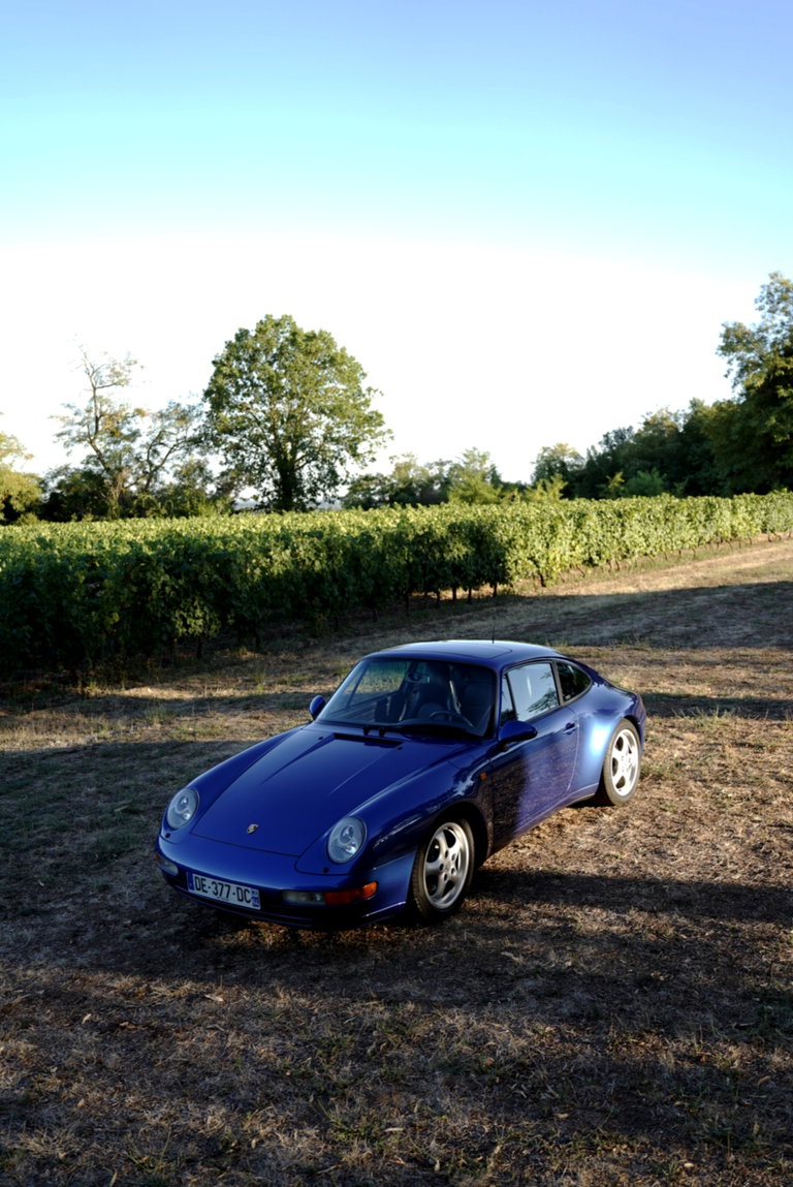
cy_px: 594
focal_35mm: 30
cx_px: 396
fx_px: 989
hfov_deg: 43.7
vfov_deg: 61.9
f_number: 2.8
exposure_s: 1/250
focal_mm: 30
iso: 80
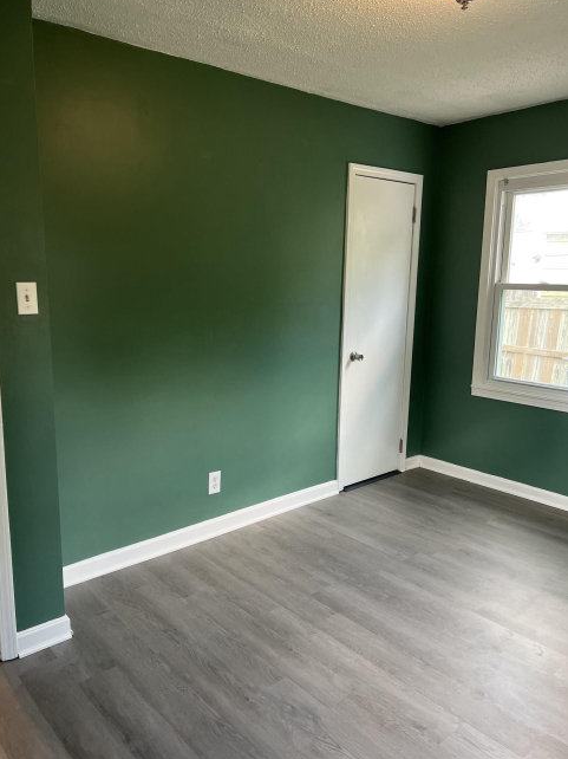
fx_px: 591
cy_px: 380
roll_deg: -0.6
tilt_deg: -10.8
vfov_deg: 65.3
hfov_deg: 51.3
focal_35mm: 27
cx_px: 275
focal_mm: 5.7
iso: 125
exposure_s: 1/120
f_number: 1.5
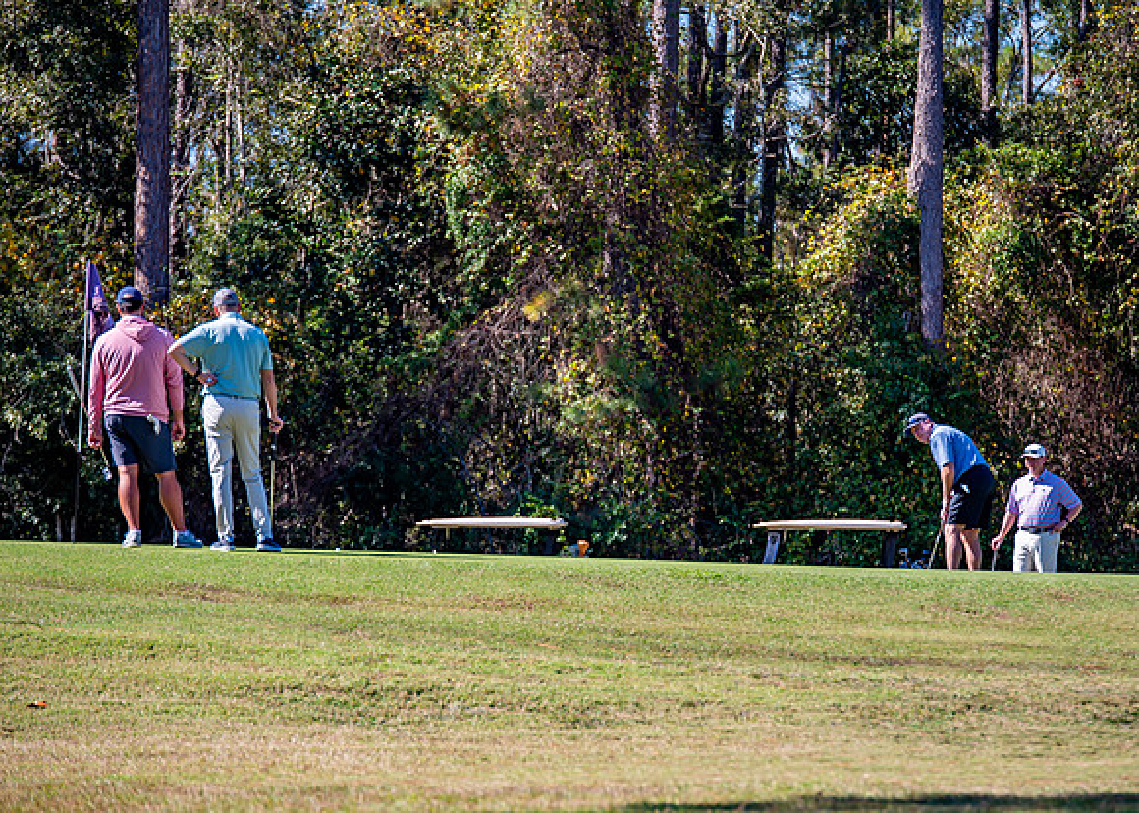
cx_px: 628
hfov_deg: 9.8
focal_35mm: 205
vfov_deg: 7.0
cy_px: 435
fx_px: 6616
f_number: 3.2
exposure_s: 1/1000
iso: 100
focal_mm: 175
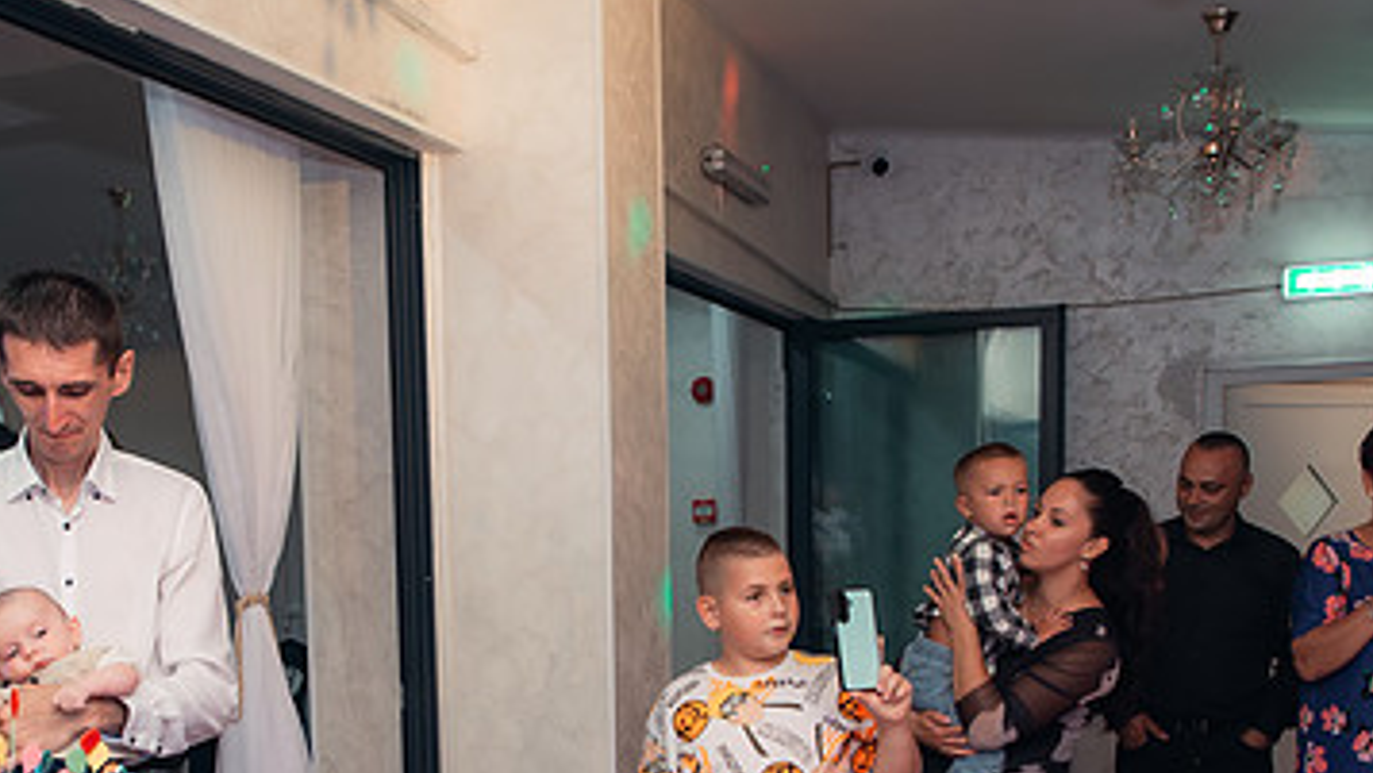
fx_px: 1639
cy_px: 650
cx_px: 532
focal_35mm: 45
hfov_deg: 45.2
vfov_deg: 25.9
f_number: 3.5
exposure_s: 1/250
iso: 2000
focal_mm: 24
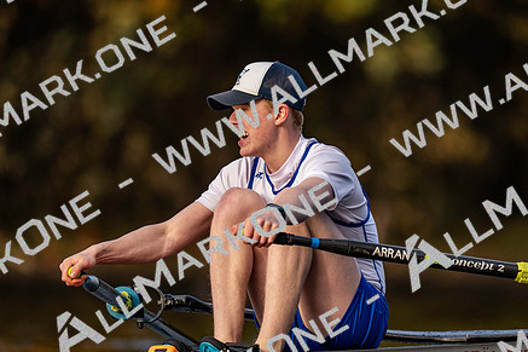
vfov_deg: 1.7
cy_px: 177
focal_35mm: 797
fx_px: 11684
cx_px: 302
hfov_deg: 2.6
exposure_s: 1/2500
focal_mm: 600
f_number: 4
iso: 800
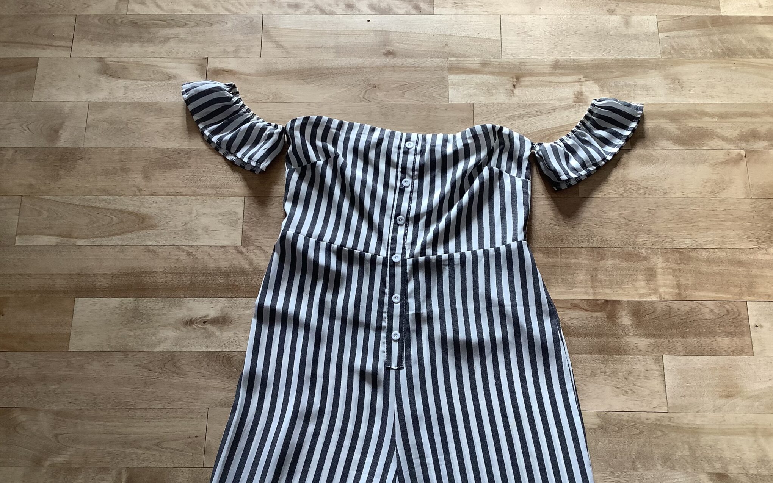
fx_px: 695
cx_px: 388
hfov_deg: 58.1
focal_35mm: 33
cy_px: 259
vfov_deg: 38.3
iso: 50
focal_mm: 3.3
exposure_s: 1/120
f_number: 2.4
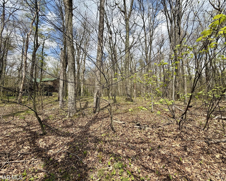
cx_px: 119
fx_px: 100
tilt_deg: +7.7
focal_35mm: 15
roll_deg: +1.0
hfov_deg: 96.7
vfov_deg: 84.0
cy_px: 93
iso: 50
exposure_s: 1/1167
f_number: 2.2
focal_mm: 2.22
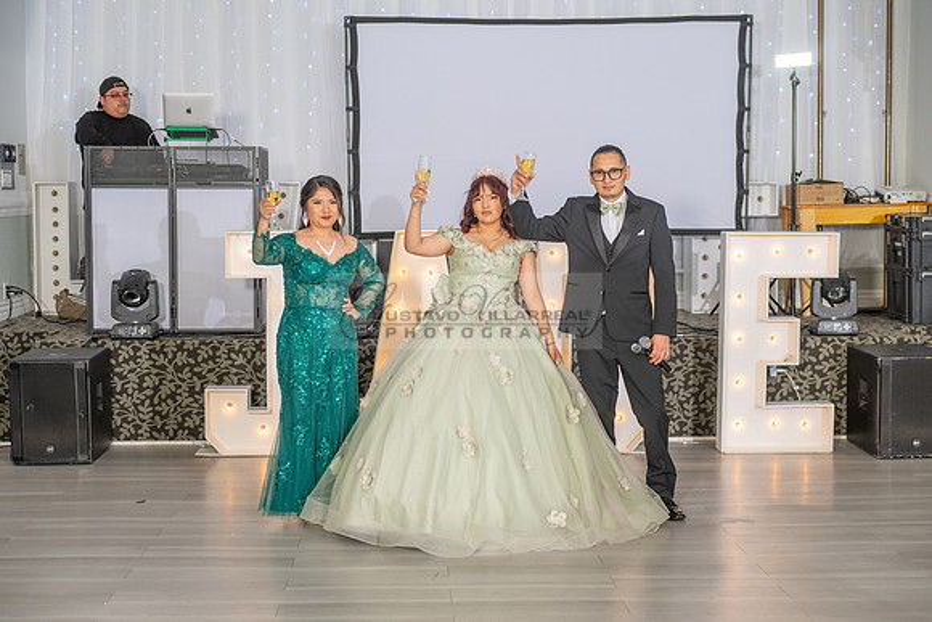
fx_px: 1450
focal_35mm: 56
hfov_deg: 35.6
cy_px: 311
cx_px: 466
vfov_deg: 24.2
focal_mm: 56
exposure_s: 1/160
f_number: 3.5
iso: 500
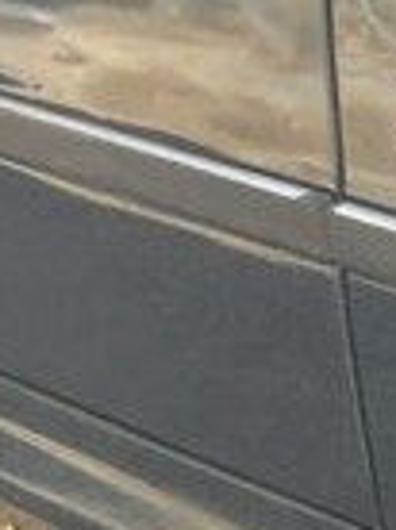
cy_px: 766
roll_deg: -4.4
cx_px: 1134
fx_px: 2127
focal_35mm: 139
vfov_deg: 13.5
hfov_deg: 8.9
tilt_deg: -22.9
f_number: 2.2
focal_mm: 4.15
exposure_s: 1/329
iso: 32
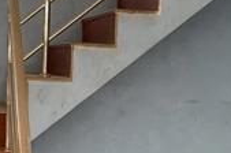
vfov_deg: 11.6
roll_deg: -1.0
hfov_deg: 17.3
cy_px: 88
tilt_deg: -0.6
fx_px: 756
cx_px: 64
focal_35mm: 118
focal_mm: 3
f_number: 1.8
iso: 40
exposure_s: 1/100
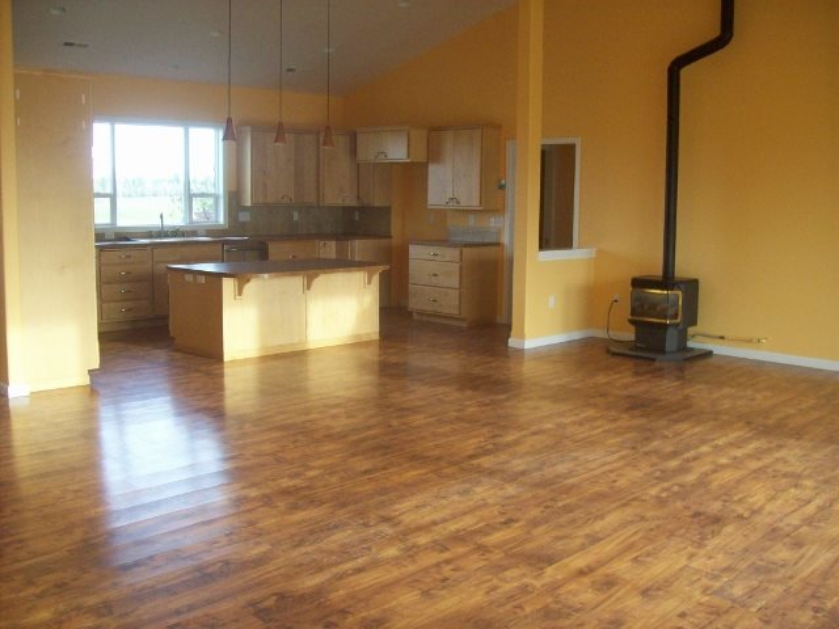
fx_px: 873
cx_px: 420
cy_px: 314
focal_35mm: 36
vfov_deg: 39.7
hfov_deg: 51.4
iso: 200
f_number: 2.7
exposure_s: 1/68.6
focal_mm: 6
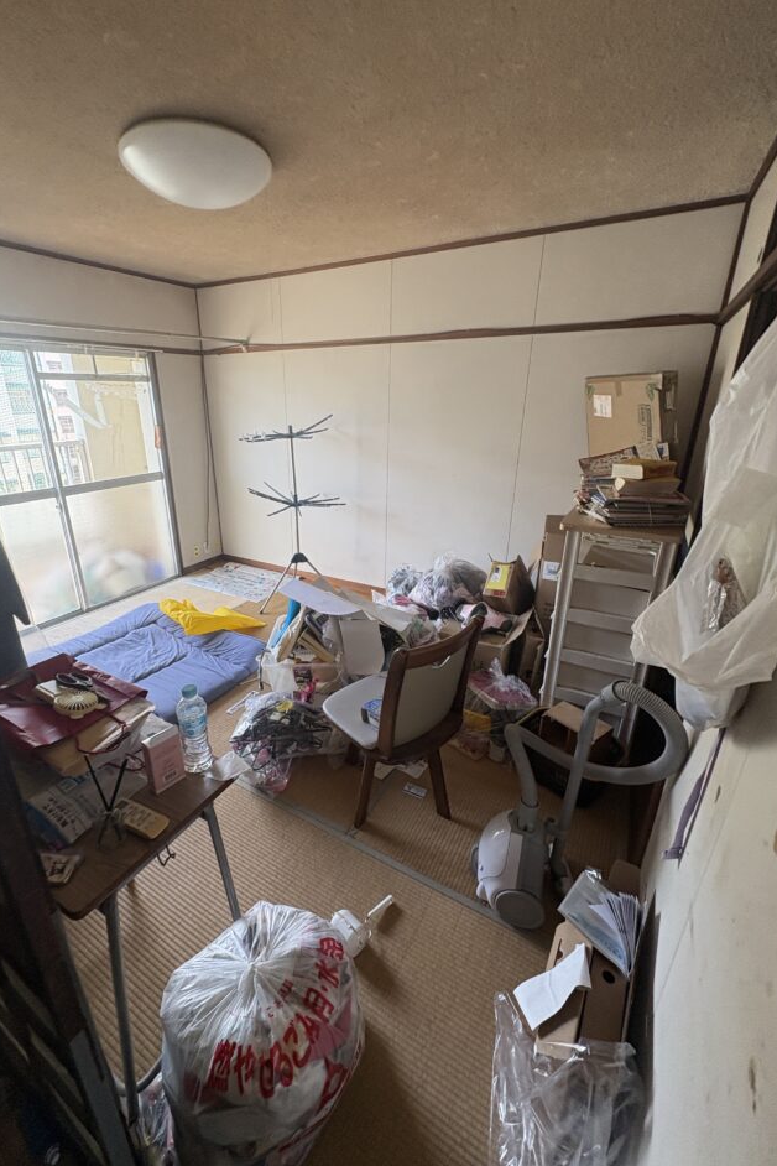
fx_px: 486
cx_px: 348
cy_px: 579
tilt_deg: -19.3
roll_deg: +0.1
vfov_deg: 100.4
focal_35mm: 15
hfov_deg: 77.1
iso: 125
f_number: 2.2
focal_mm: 2.22
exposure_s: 1/99
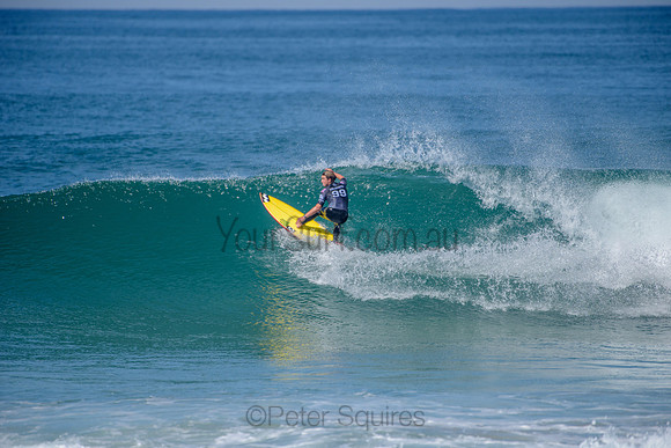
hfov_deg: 4.1
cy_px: 224
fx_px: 9321
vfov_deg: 2.8
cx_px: 336
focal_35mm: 500
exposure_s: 1/2000
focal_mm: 500
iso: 160
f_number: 5.6
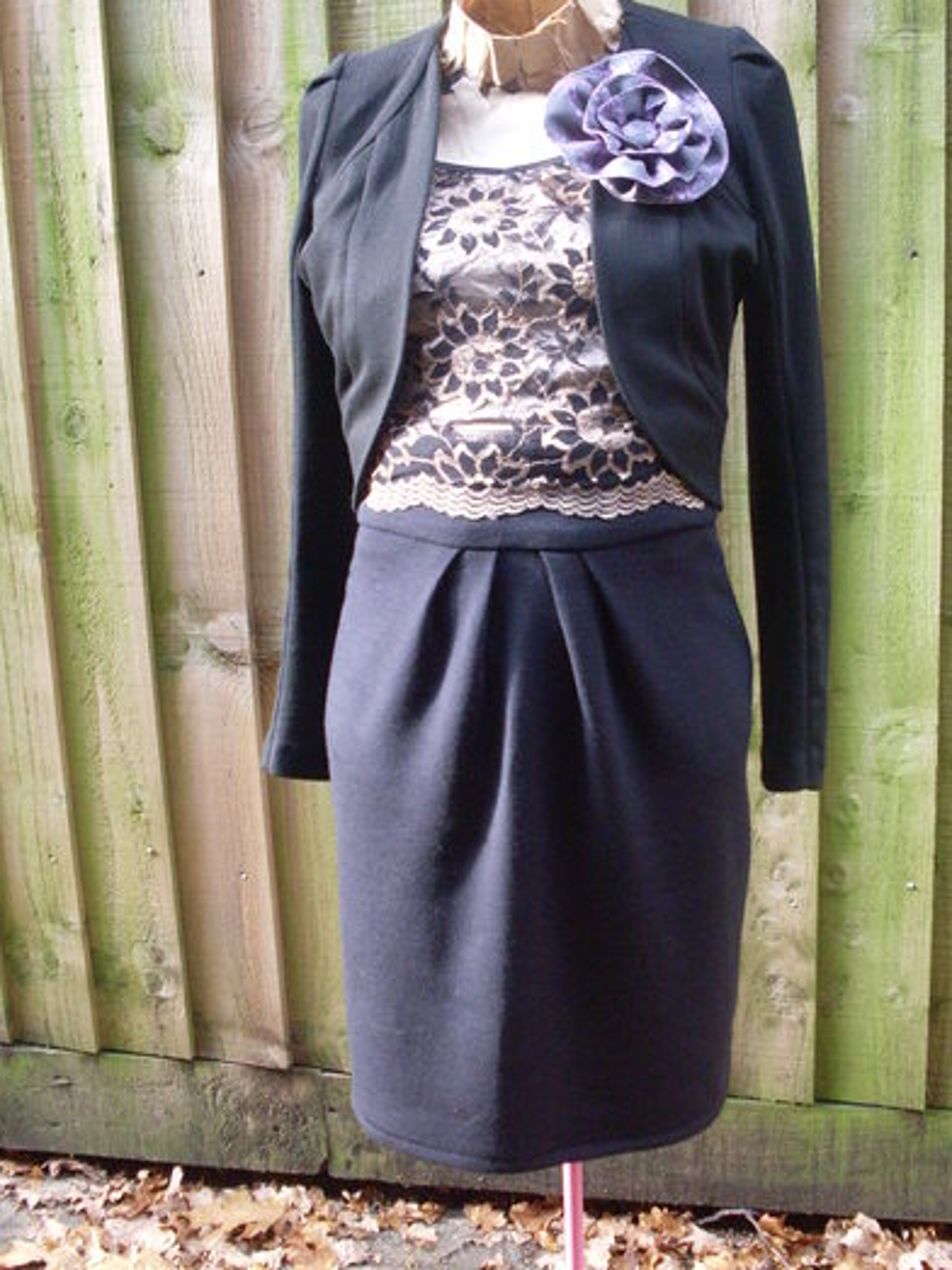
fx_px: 1687
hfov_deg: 31.5
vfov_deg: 41.2
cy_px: 601
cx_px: 526
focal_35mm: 46
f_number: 2.8
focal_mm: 6.3
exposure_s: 1/60
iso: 100
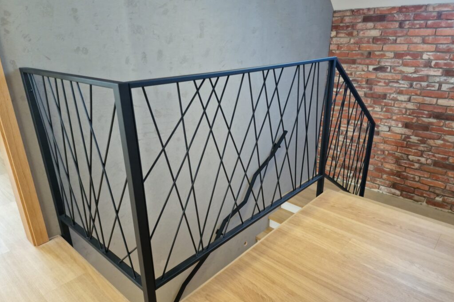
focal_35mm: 24
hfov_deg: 73.8
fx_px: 303
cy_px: 169
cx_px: 227
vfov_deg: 53.0
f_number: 1.8
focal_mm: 6.4
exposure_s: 1/50
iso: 200
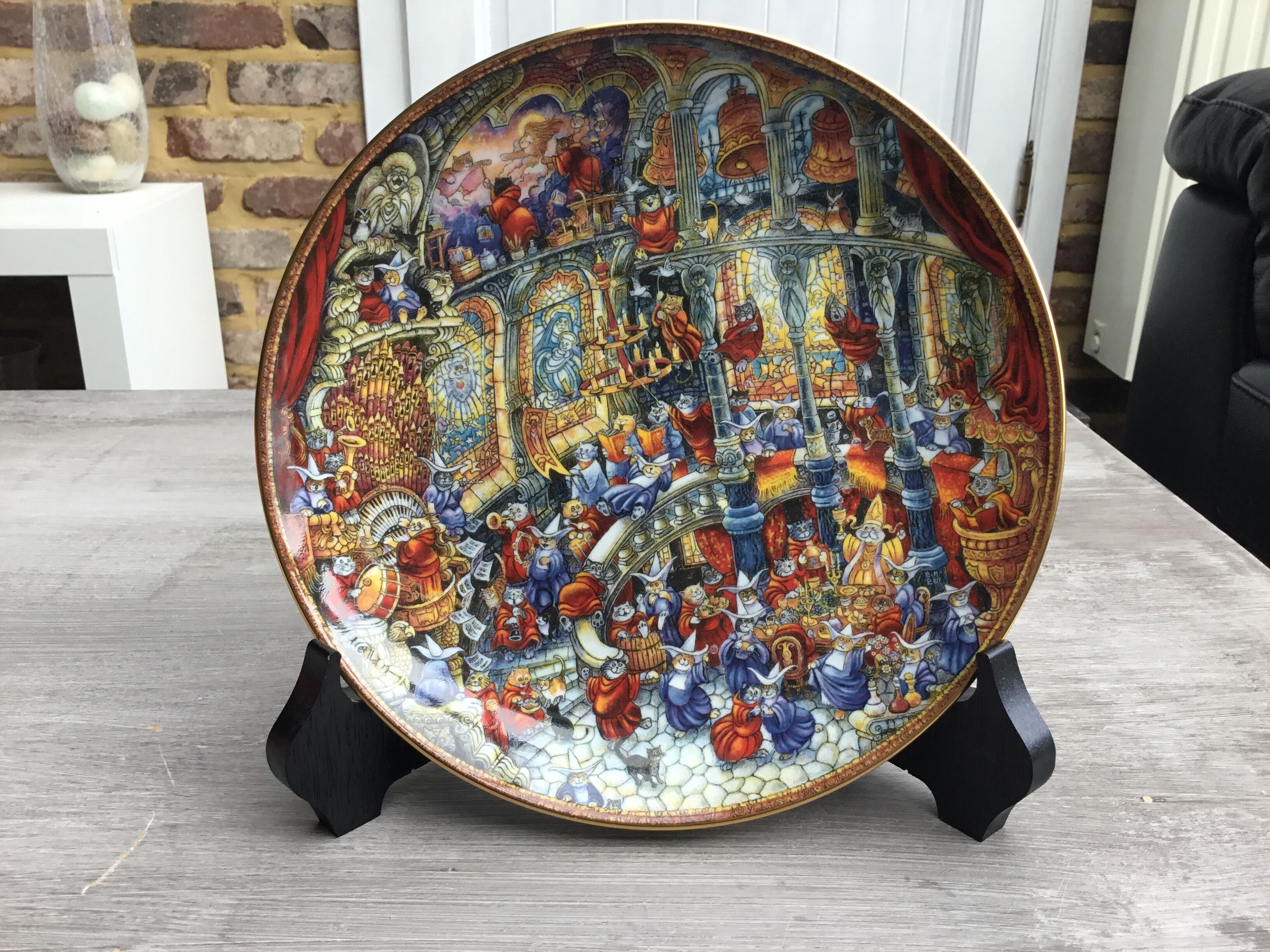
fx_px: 1137
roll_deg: -1.7
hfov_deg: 58.4
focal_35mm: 31
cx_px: 635
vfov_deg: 45.4
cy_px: 476
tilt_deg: -21.4
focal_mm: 3.3
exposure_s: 1/100
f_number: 2.4
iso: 50
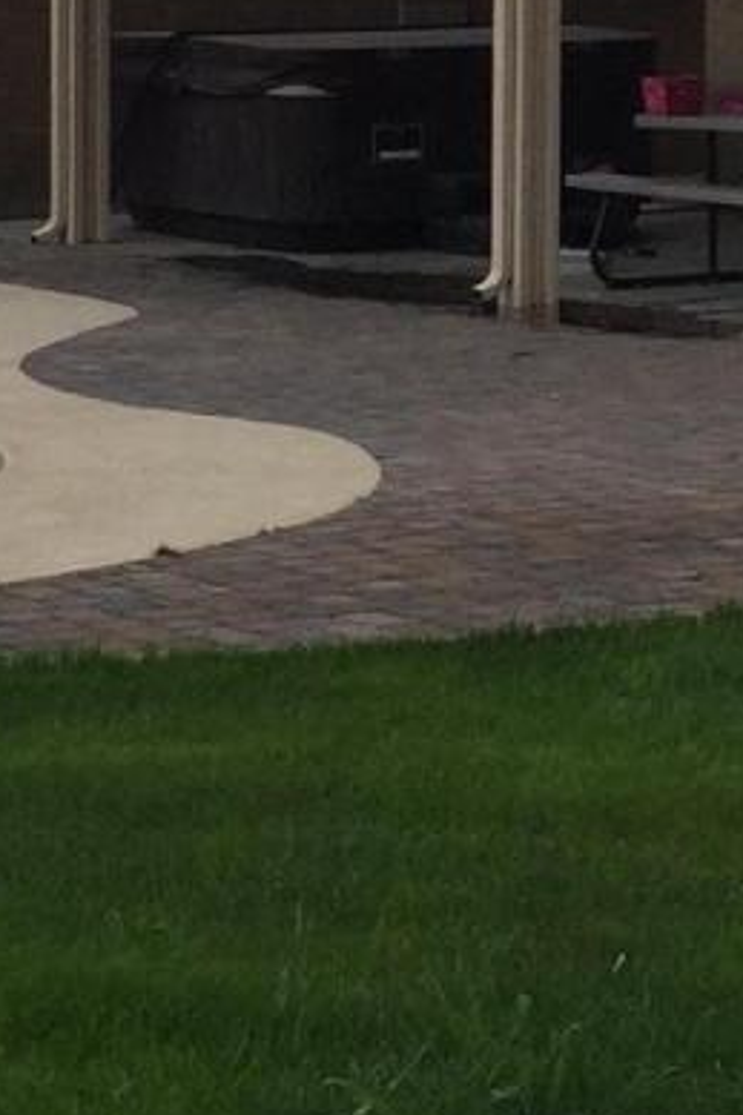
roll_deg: -0.1
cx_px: 990
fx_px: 4802
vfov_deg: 13.0
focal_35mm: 155
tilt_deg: -1.3
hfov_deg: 8.7
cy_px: -106
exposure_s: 1/439
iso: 32
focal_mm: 4.15
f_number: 2.2
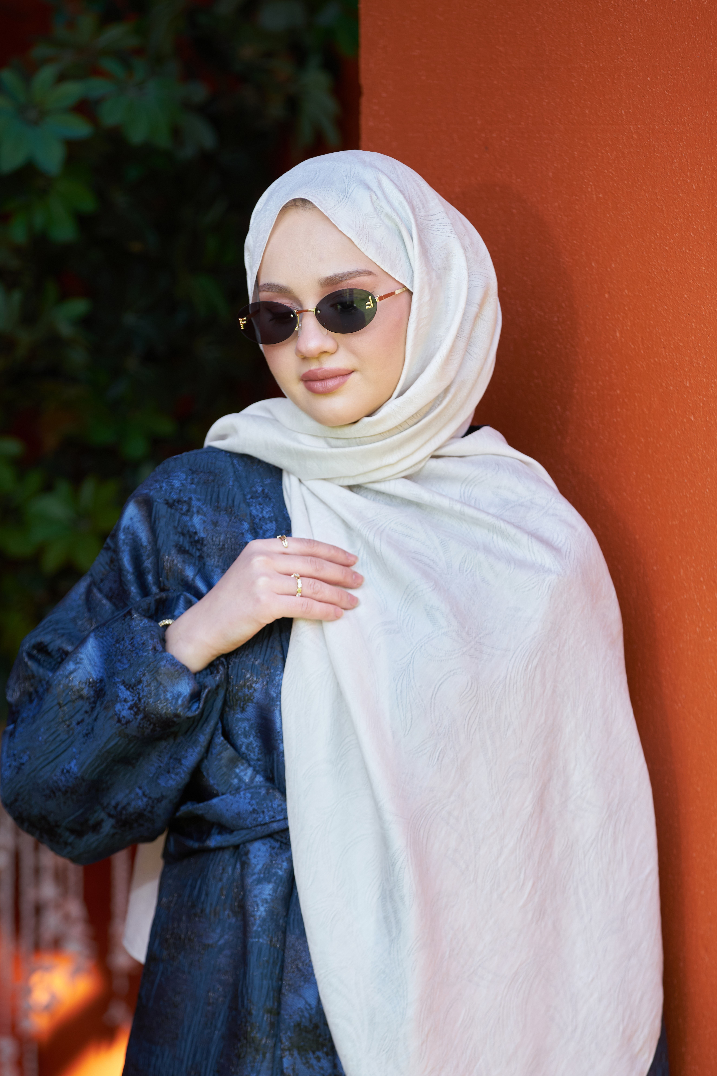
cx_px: 358
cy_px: 538
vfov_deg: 12.8
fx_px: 4778
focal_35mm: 160
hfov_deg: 8.6
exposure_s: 1/200
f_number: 4
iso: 200
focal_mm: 160
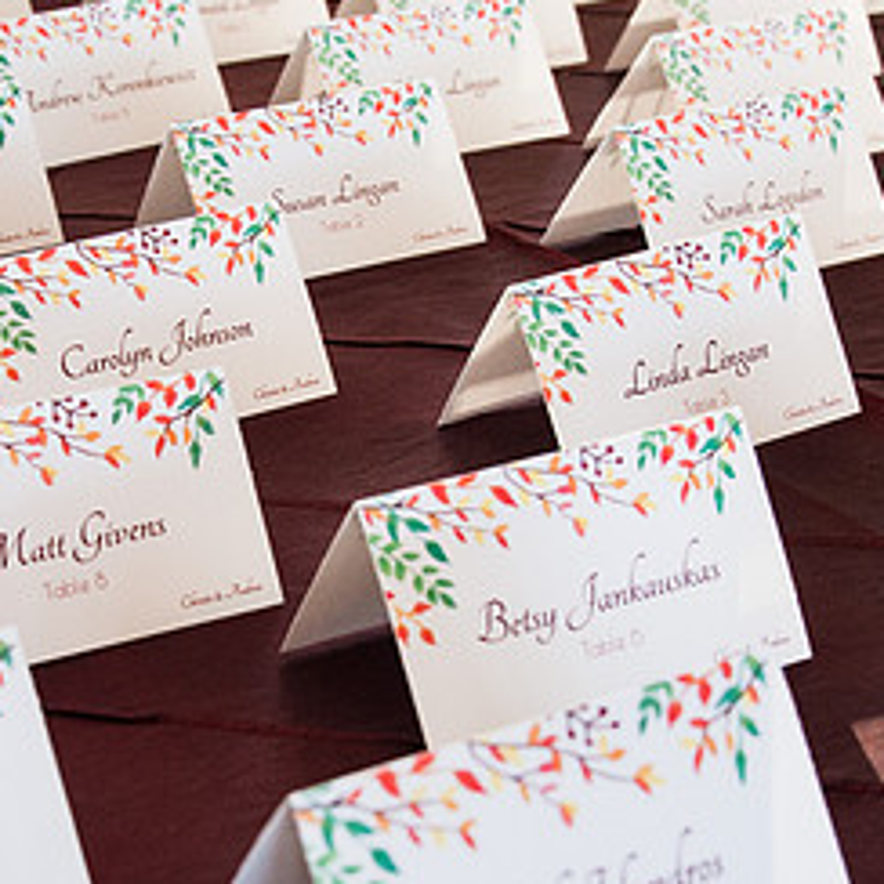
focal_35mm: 77
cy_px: 644
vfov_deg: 22.3
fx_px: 2225
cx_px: 195
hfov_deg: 22.2
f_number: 5.6
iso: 1000
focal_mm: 24
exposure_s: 1/160
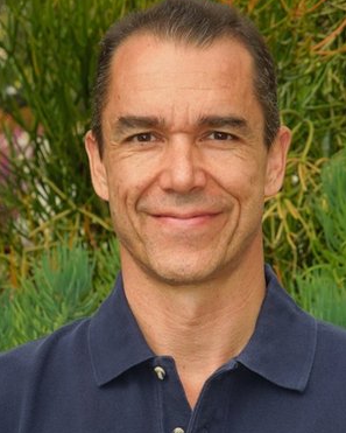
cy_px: 223
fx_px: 2572
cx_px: 172
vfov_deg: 9.6
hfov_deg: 7.7
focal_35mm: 201
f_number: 5
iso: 400
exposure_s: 1/100
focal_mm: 34.4
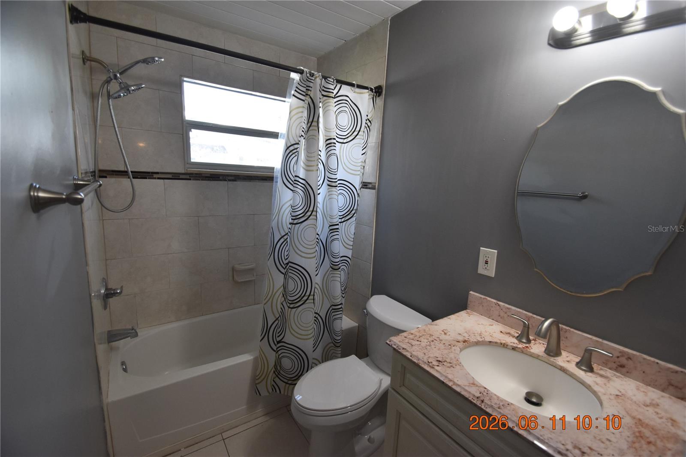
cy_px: 228
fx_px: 286
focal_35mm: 15
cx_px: 343
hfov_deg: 100.4
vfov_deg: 77.3
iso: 800
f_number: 3.5
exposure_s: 1/250
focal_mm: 10
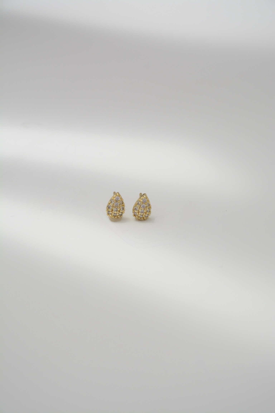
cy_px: 206
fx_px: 1547
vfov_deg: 15.2
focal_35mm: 135
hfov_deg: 10.2
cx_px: 138
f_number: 9
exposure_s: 1/1250
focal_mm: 90
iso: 500
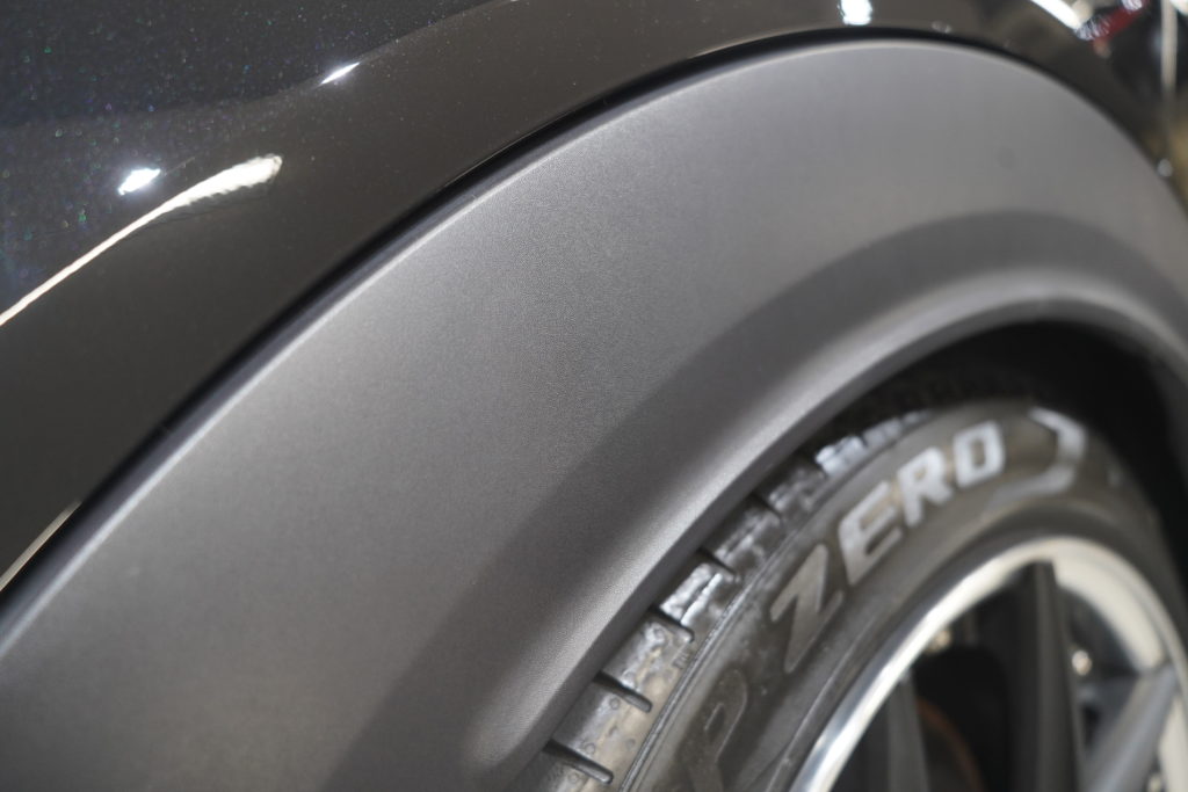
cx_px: 594
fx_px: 1122
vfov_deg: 38.9
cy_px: 396
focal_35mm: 34
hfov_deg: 55.8
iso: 1600
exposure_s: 1/60
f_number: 4.5
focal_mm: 34
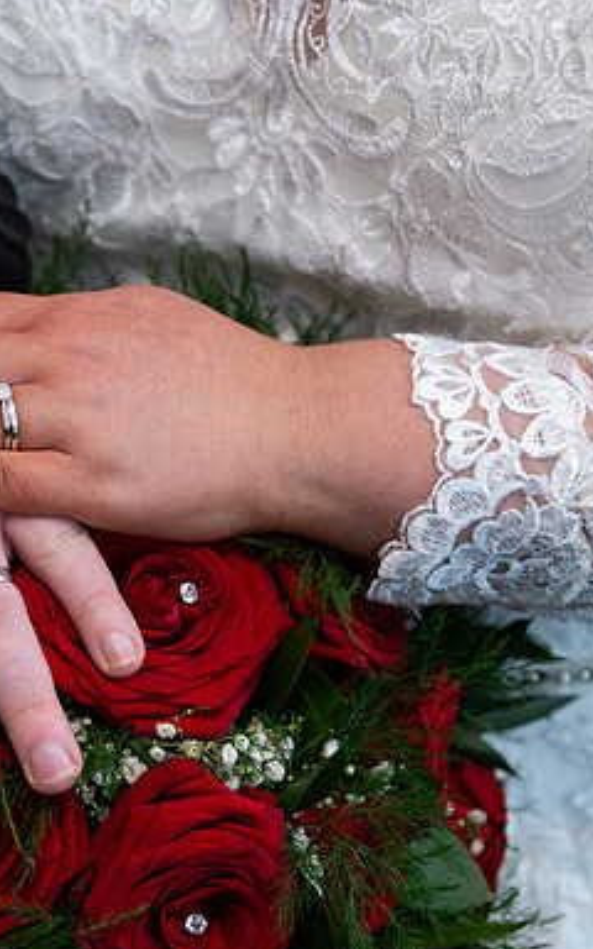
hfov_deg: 16.6
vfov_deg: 26.8
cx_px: 17
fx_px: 1991
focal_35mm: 77
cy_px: 476
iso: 640
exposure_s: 1/160
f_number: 3.5
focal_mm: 50
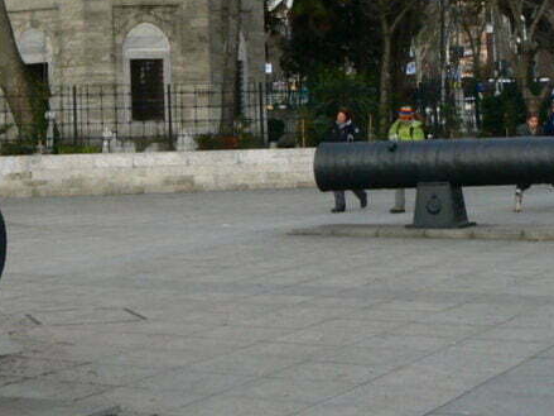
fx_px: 1344
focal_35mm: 84
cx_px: 52
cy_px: 32
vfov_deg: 17.3
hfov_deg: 22.7
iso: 100
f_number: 6.3
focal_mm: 6
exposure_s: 1/125
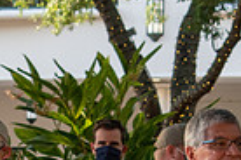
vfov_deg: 3.8
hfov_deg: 5.7
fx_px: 2410
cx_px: 84
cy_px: 248
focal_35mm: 360
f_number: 7.1
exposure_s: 1/200
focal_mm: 55
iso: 400
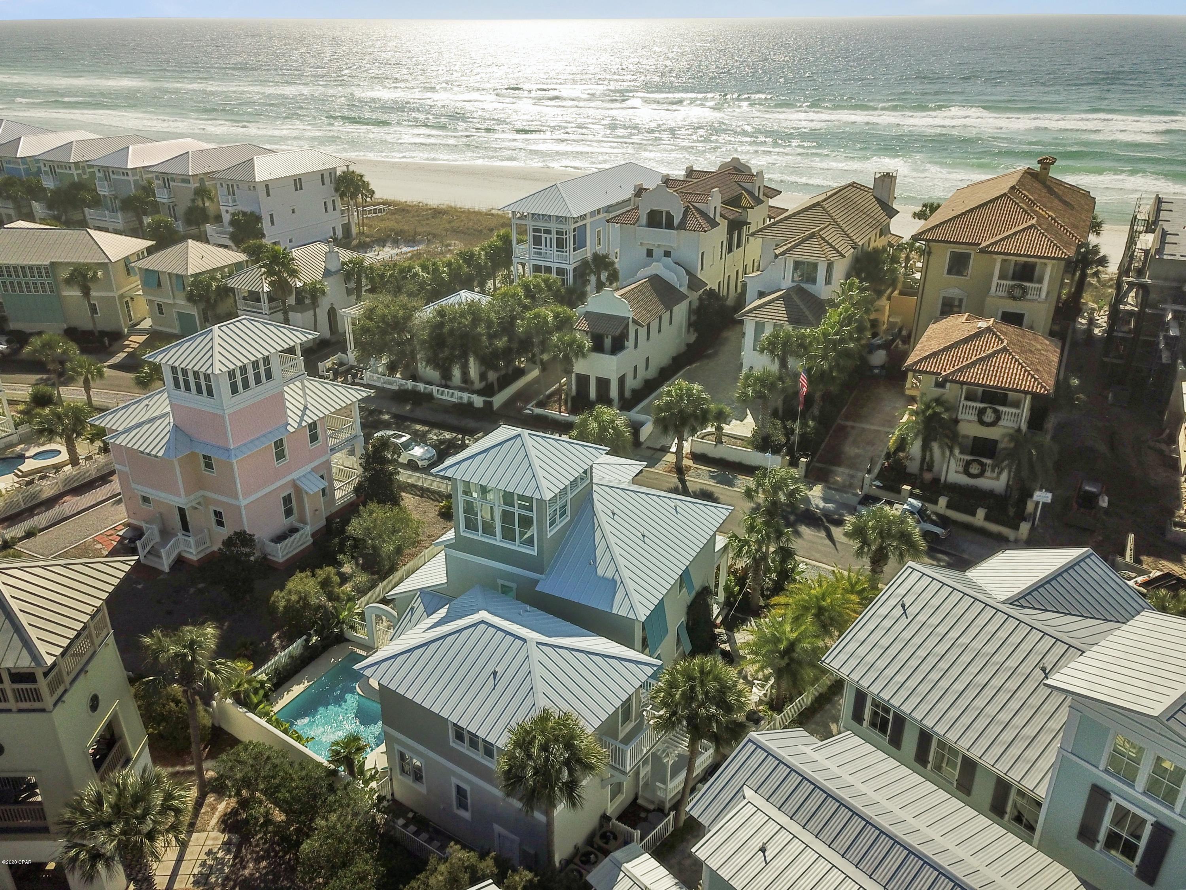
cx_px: 593
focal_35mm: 26
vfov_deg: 53.1
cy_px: 445
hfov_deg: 67.3
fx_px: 891
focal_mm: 4.73
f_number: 2.2
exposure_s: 1/4000
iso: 100
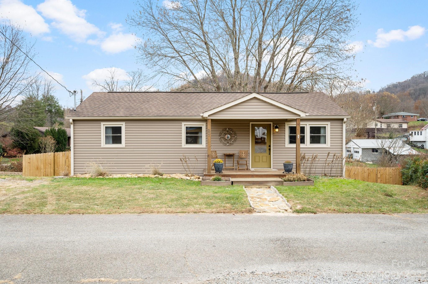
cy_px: 142
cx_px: 214
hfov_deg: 62.0
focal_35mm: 30
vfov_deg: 43.5
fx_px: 356
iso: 200
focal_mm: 30
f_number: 8
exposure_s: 1/60
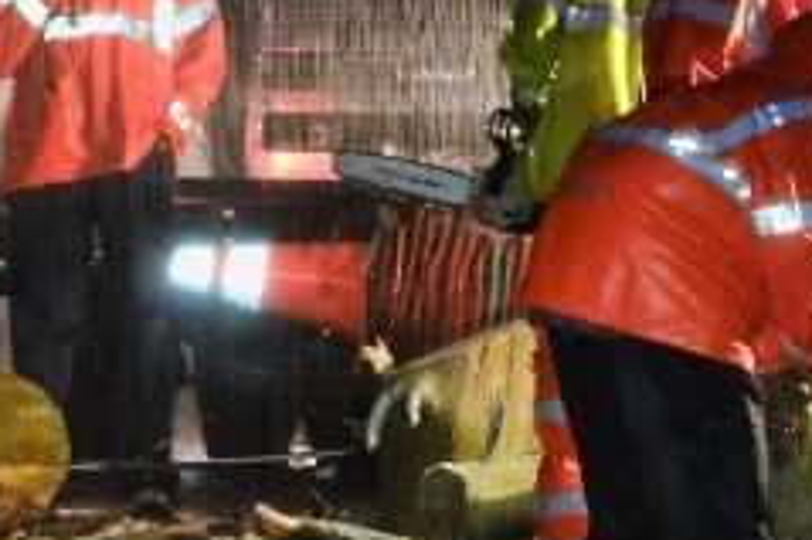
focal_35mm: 624
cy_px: 48
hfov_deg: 3.3
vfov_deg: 2.2
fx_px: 14065
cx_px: 506
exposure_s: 1/40
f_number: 3.6
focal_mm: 129.2
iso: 6400
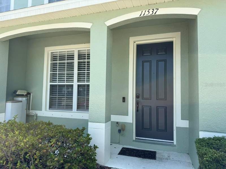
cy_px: 84
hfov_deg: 71.6
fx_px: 157
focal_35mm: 24
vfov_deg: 56.8
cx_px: 113
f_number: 1.78
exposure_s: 1/1091
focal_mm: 6.76
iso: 80
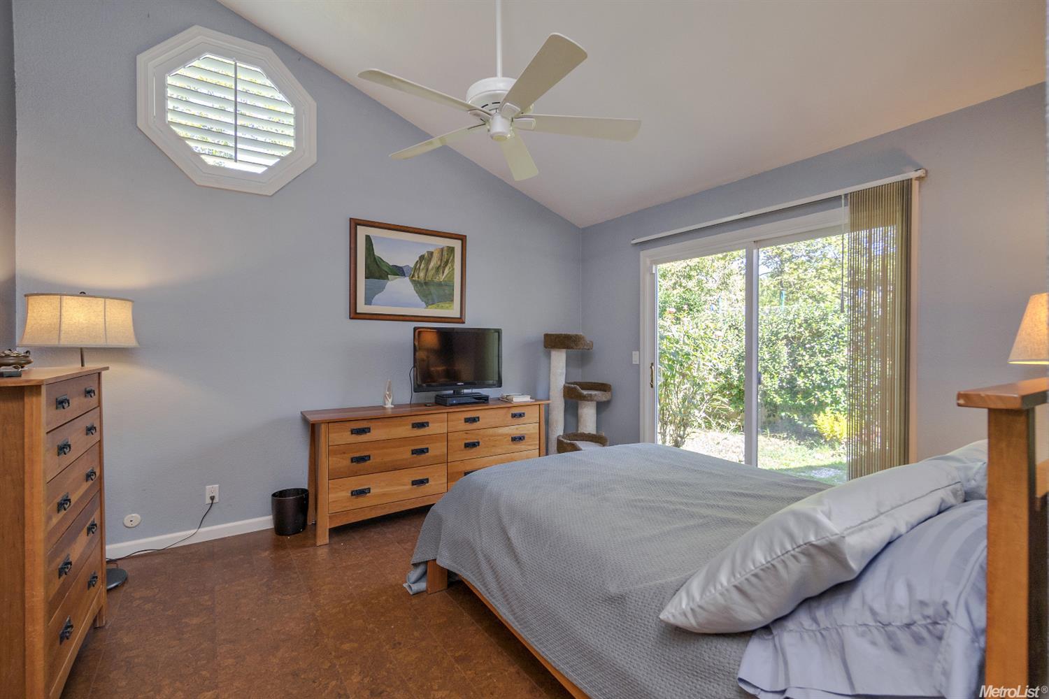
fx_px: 437
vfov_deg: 77.3
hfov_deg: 100.4
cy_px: 350
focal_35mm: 15
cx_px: 524
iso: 100
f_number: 5
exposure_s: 1/25
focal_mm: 10
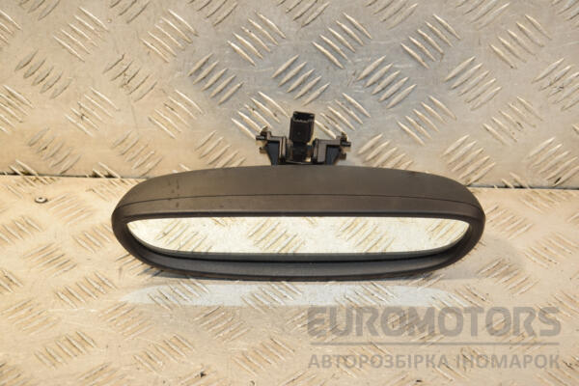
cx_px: 290
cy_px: 193
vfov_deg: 14.7
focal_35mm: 93
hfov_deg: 21.9
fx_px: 1496
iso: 800
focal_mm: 62
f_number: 6.3
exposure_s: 1/200
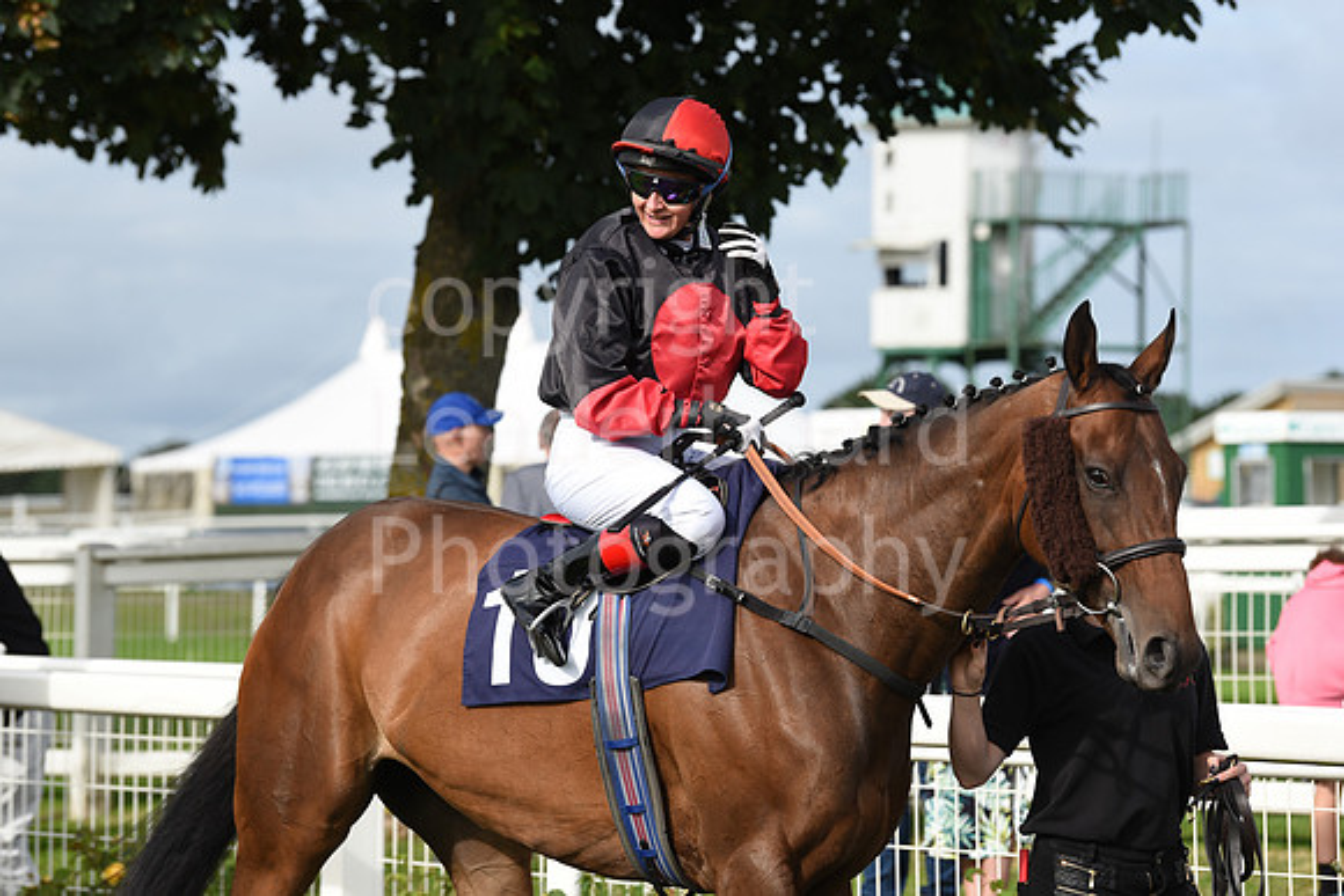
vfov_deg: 9.2
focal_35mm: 150
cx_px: 672
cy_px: 448
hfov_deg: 13.7
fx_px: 5601
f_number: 5.6
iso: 400
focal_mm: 150
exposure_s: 1/1600
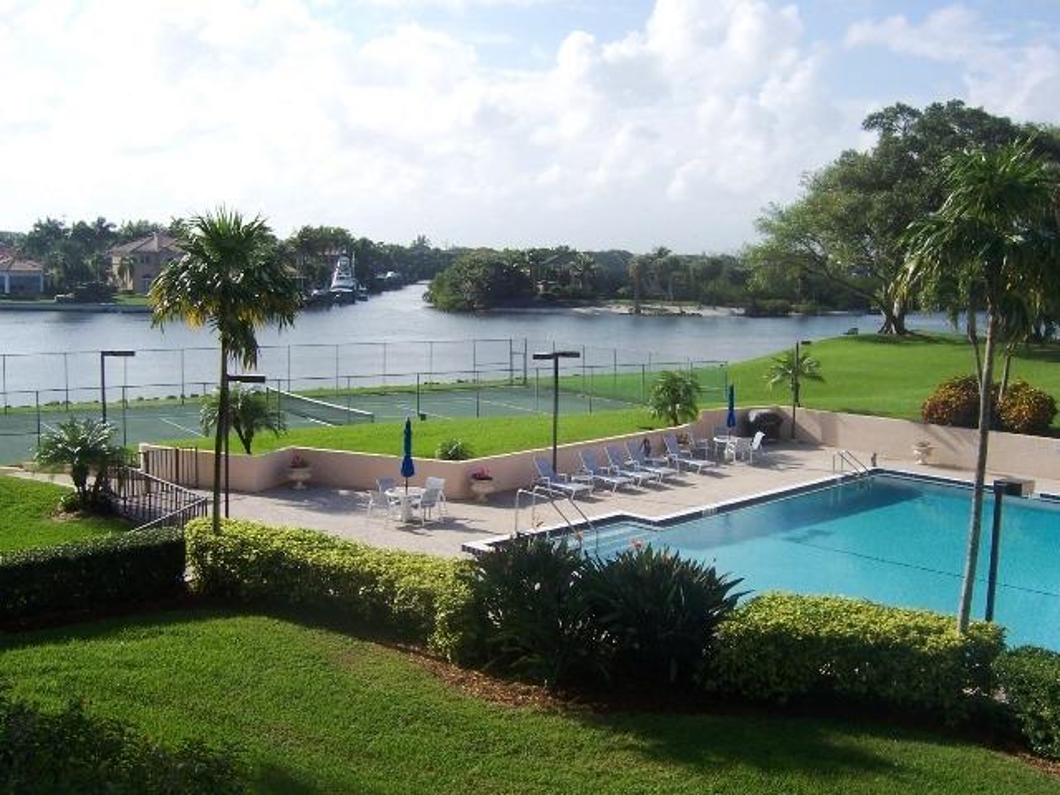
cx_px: 530
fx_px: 1102
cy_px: 398
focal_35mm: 36
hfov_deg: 51.4
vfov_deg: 39.7
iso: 80
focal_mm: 6.2
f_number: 4.5
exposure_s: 1/500
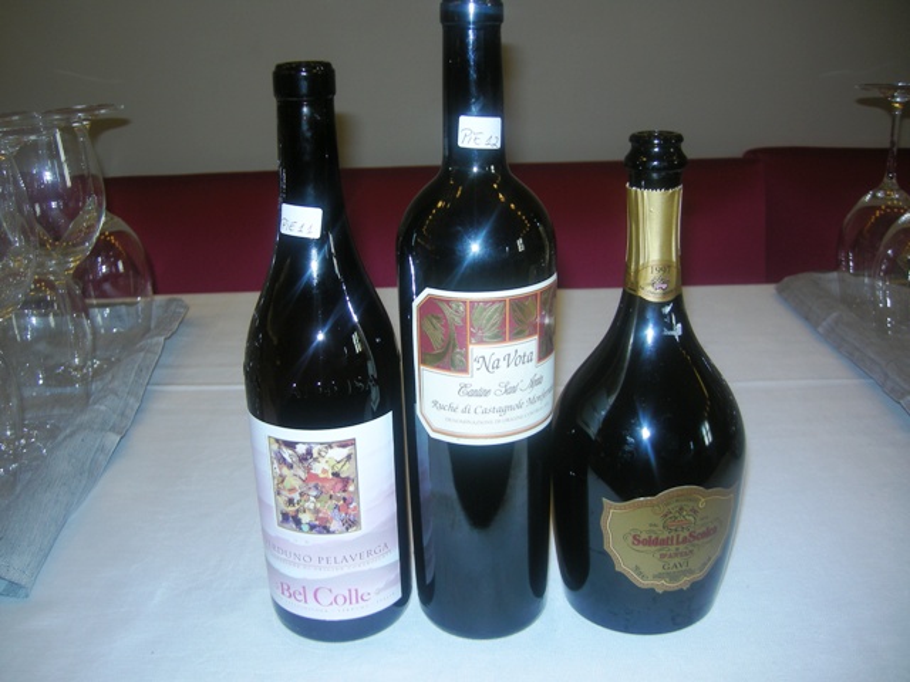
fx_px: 946
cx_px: 455
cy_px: 341
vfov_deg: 39.7
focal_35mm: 36
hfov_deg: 51.4
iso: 64
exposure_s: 1/30
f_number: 2.7
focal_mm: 7.5
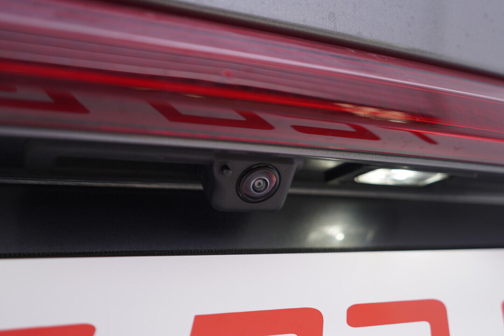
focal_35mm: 36
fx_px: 504
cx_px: 252
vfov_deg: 36.9
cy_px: 168
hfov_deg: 53.1
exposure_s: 1/40
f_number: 2.8
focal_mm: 24
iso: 125
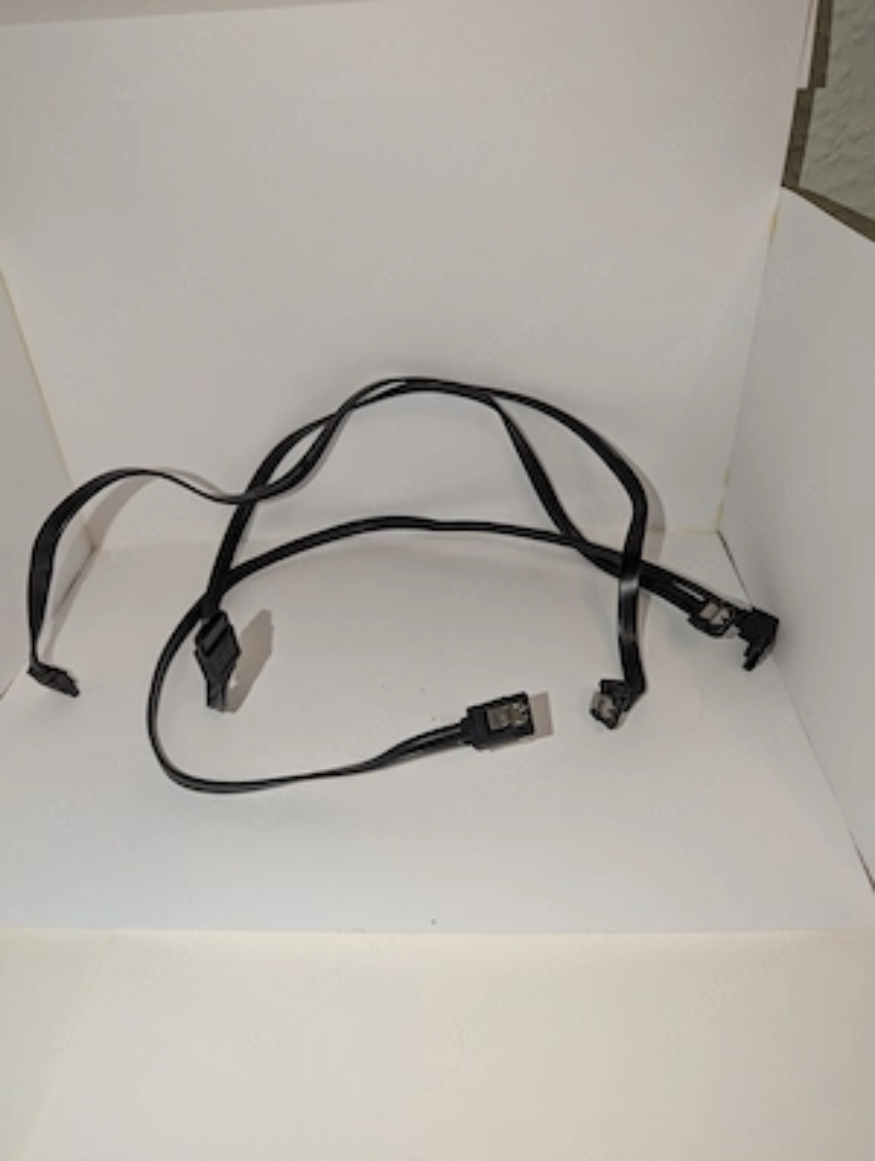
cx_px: 438
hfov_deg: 57.0
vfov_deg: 71.5
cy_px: 580
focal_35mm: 24
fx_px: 806
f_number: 1.85
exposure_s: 1/100
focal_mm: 6.81
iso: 128
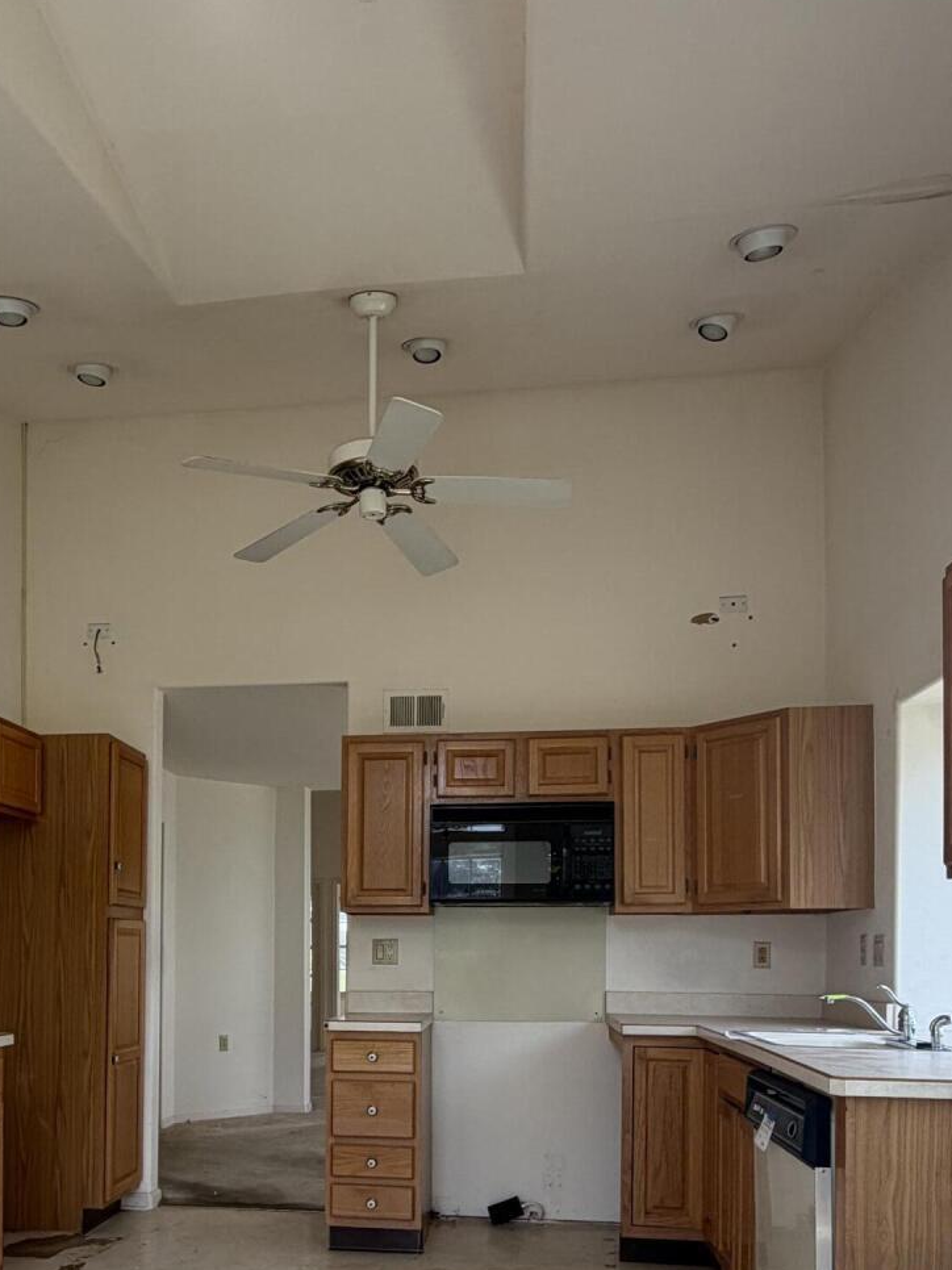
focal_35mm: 29
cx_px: 359
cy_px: 939
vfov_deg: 58.7
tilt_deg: +1.3
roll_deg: -0.3
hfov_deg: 47.8
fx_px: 1064
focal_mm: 2.22
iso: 40
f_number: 2.2
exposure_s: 1/133
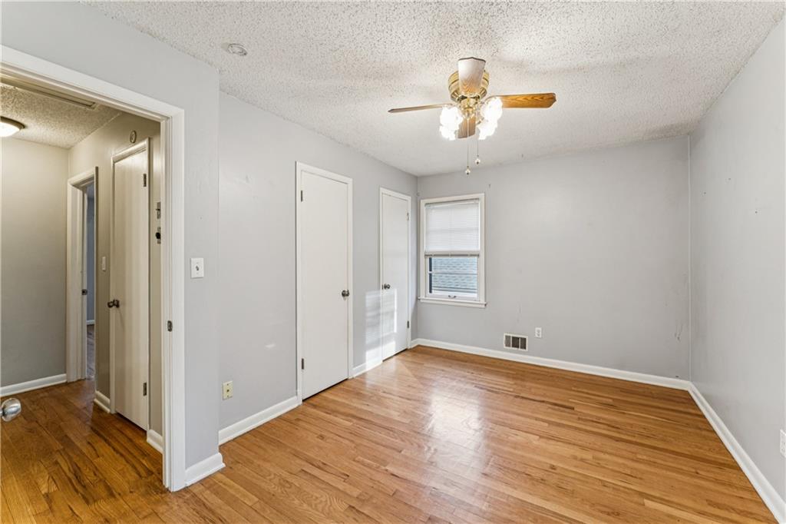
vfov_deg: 81.2
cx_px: 393
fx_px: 306
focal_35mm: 14
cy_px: 262
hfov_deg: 104.3
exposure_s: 1/6
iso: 400
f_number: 11
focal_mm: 14
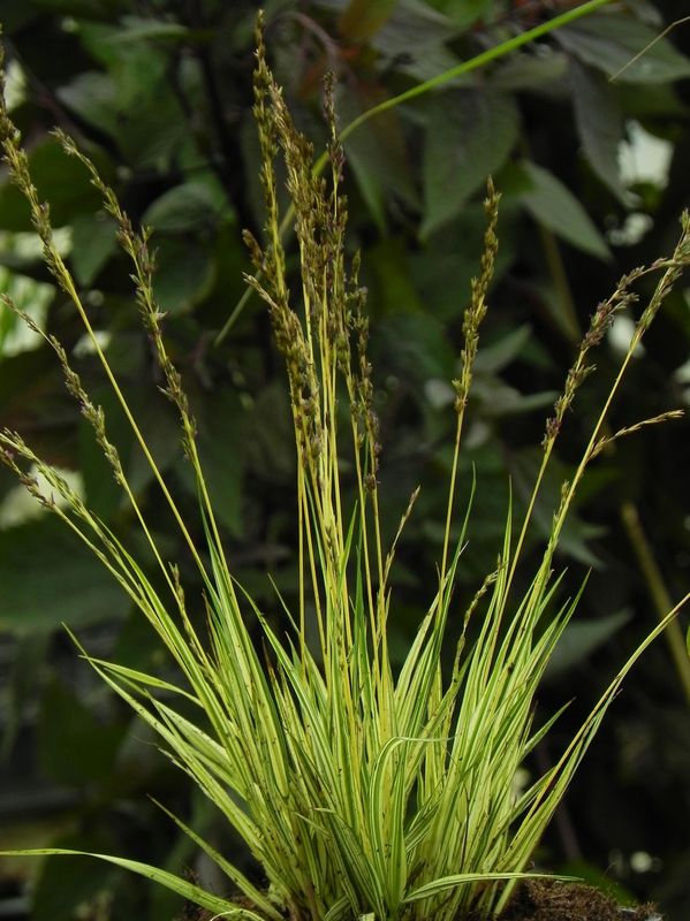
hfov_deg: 6.0
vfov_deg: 8.0
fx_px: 6572
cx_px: 345
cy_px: 460
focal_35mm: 247
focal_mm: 44
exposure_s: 1/25
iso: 160
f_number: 5
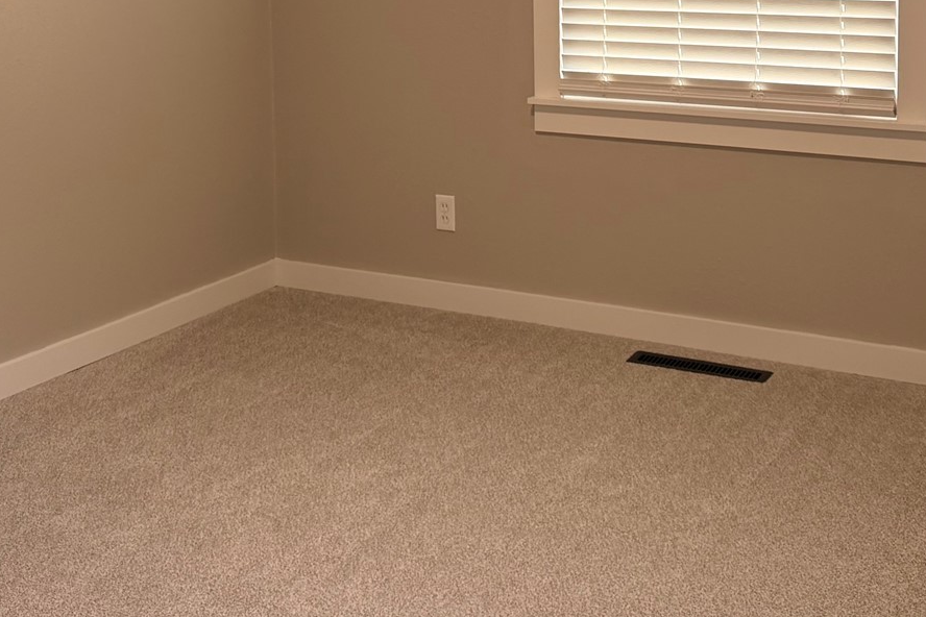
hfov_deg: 36.9
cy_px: 11
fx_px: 1389
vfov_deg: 24.0
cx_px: 489
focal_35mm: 54
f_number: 1.78
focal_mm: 6.76
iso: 160
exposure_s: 1/60
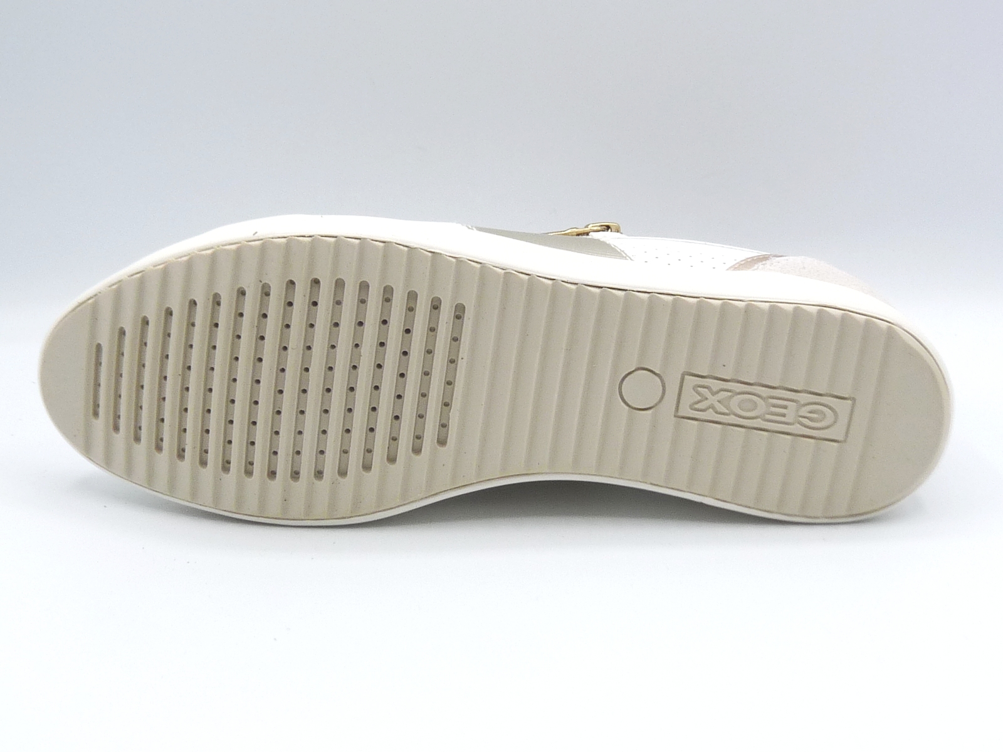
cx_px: 502
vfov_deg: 28.0
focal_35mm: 52
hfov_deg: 36.8
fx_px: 1507
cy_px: 376
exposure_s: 1/200
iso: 100
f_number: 5
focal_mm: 5.2
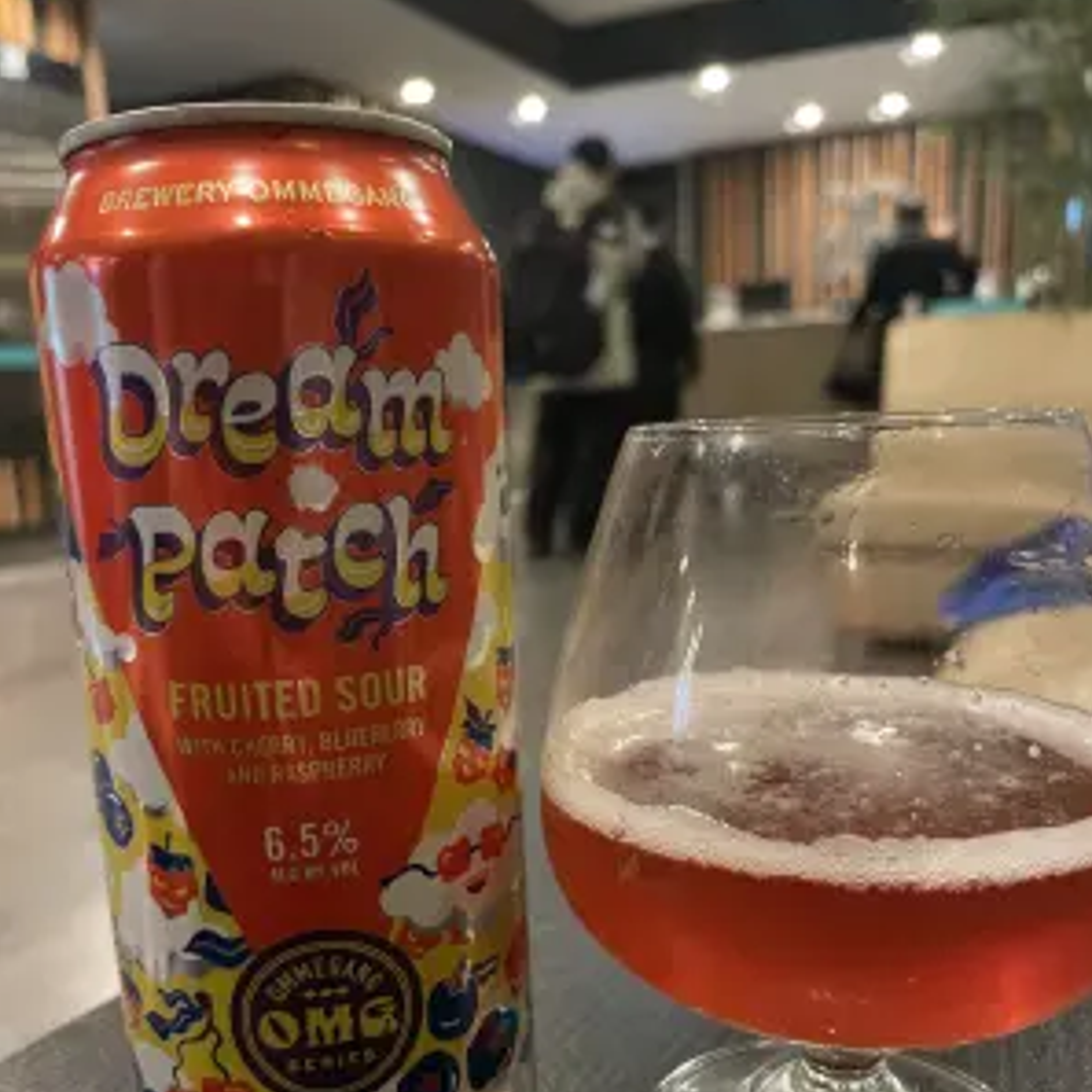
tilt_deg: -13.4
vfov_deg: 52.0
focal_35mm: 31
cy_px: 680
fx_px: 1106
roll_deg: +2.4
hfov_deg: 52.5
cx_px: 548
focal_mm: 4.2
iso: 640
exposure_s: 1/30
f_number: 1.6
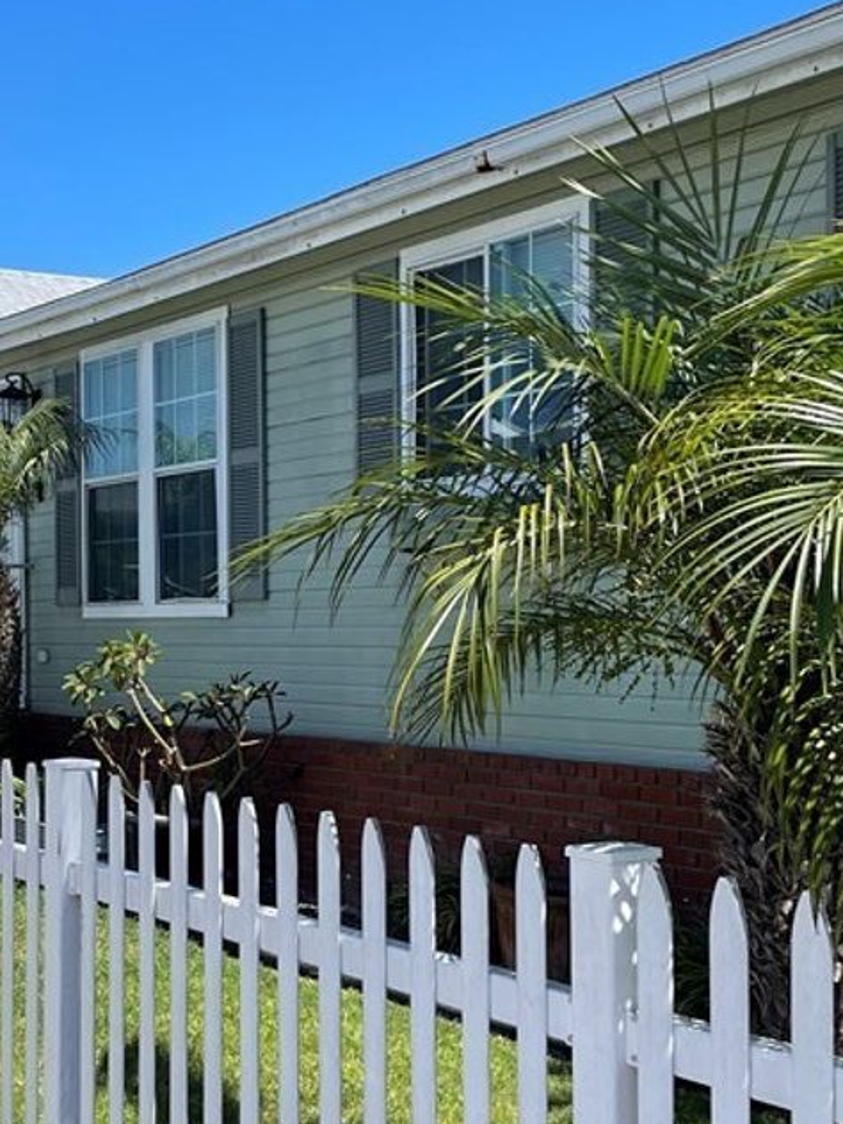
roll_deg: +0.3
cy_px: 625
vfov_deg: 35.5
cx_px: 341
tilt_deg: -0.6
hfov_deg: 27.0
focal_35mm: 54
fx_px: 1753
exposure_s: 1/2247
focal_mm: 5.1
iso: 32
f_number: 1.6
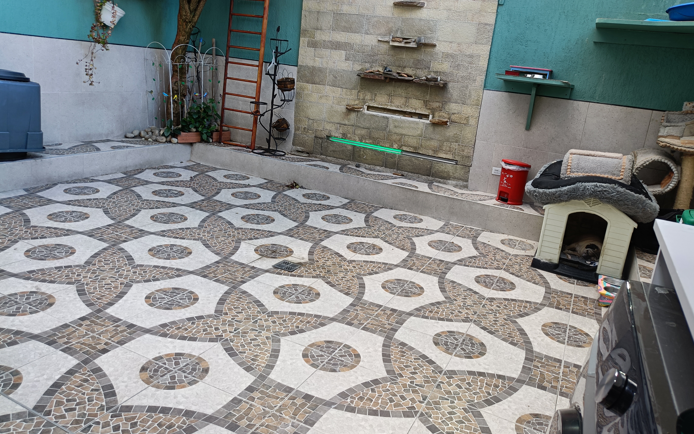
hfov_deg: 68.4
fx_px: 511
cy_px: 190
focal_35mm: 27
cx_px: 353
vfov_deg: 45.9
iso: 160
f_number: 1.7
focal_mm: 4.7
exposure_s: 1/60
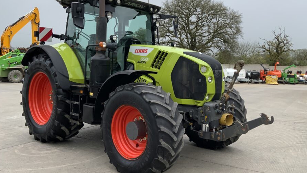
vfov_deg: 32.8
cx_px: 171
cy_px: 70
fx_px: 293
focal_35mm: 36
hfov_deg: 55.1
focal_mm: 3
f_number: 1.8
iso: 16
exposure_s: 1/728
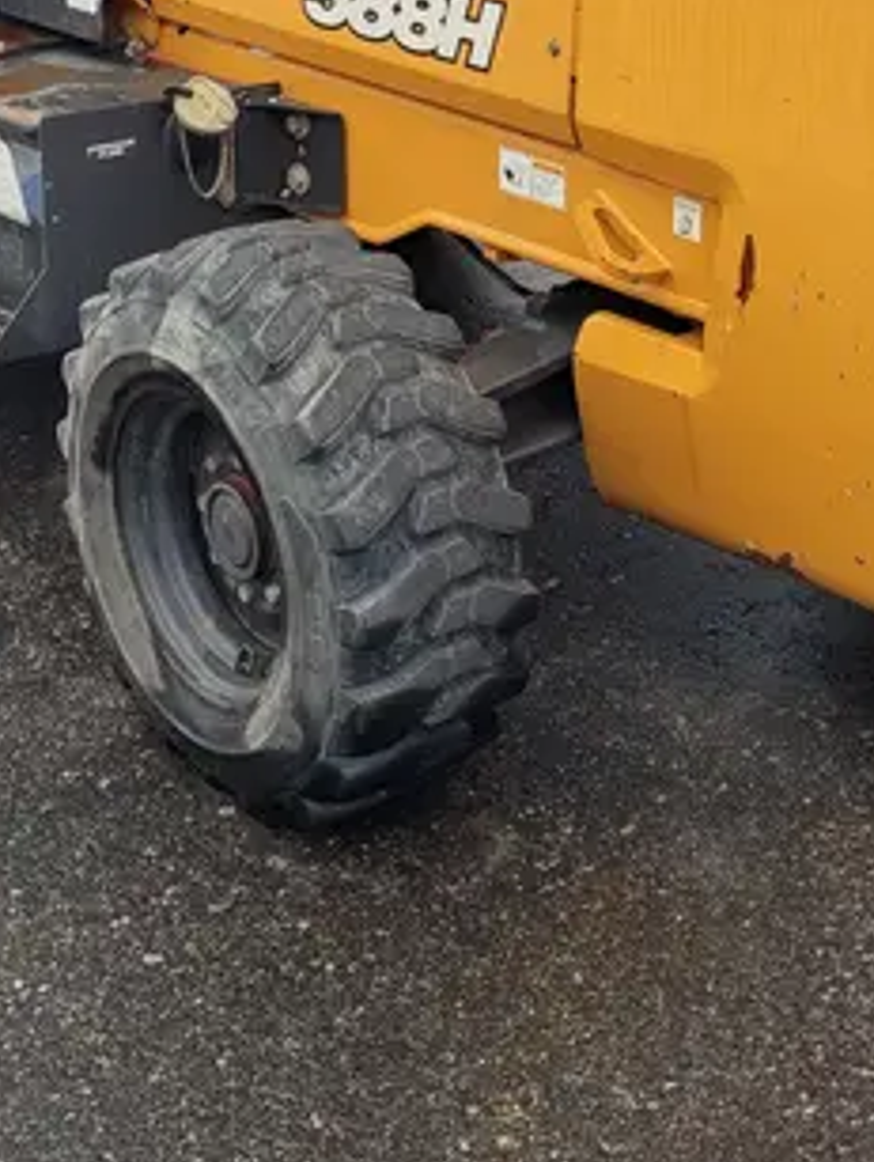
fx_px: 2083
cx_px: 412
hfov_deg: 23.7
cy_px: -13
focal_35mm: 62
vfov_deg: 29.1
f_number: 1.8
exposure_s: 1/191
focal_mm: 5.4
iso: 40
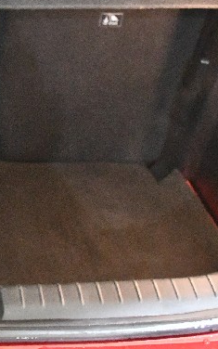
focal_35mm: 75
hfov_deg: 16.6
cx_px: -49
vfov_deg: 27.0
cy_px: 71
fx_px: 713
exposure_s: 1/40
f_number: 3.5
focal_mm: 18
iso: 12800
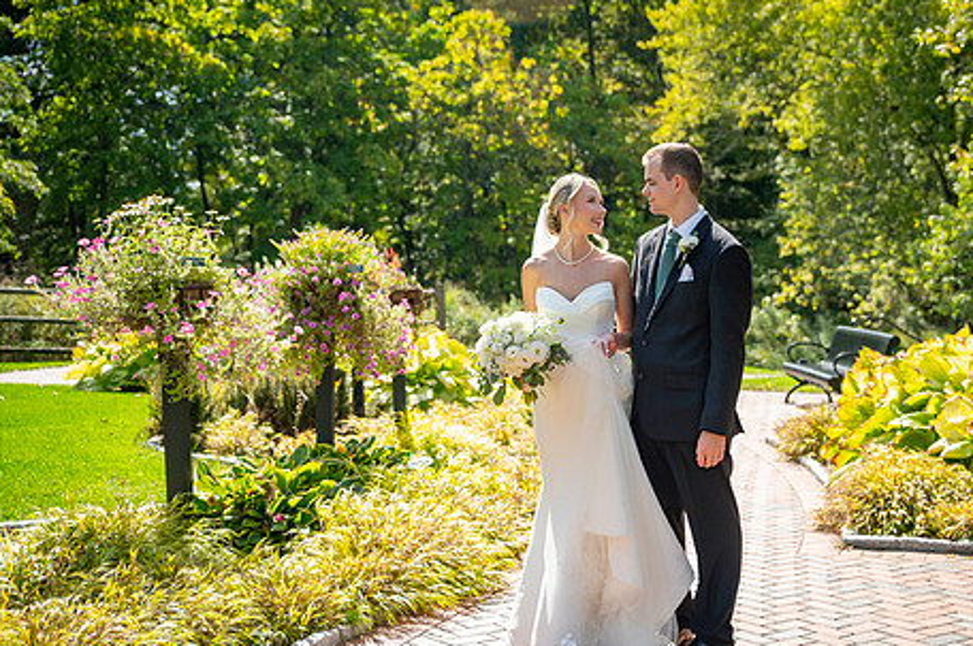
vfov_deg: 25.0
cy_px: 301
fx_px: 1458
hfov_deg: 36.7
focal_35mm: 54
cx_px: 608
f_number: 2.8
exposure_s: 1/8000
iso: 1000
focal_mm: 42
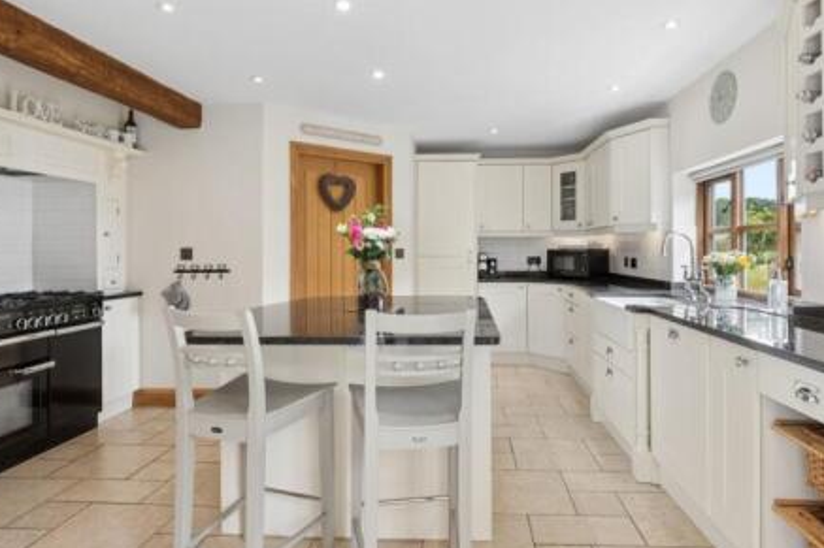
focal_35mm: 22
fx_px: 498
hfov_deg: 79.2
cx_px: 438
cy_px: 246
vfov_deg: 57.6
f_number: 10
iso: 100
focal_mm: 14.5
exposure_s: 1/6
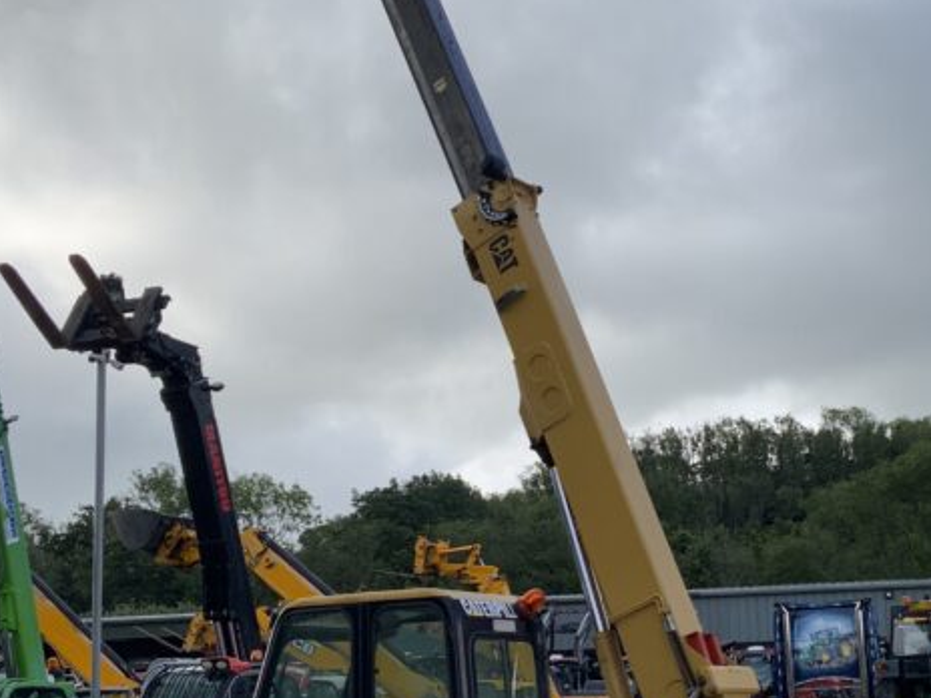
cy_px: 437
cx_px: 598
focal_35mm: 64
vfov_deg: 22.9
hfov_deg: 30.1
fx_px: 1721
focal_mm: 3
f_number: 1.8
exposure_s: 1/759
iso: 16
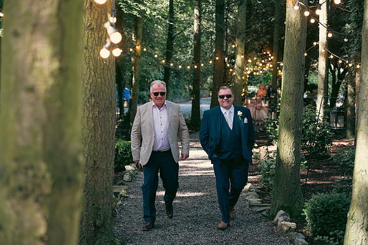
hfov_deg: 28.8
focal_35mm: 70
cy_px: 122
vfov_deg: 19.5
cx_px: 184
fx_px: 716
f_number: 3.5
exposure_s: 1/160
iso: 250
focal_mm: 70
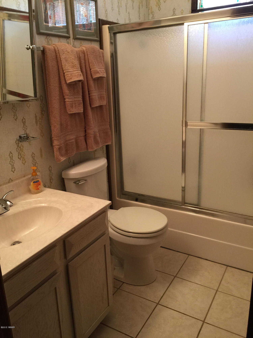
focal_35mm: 29
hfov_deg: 48.2
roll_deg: +1.6
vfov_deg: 61.7
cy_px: 169
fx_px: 283
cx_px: 126
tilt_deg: -17.0
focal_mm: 4.15
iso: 64
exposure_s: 1/15
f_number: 2.2
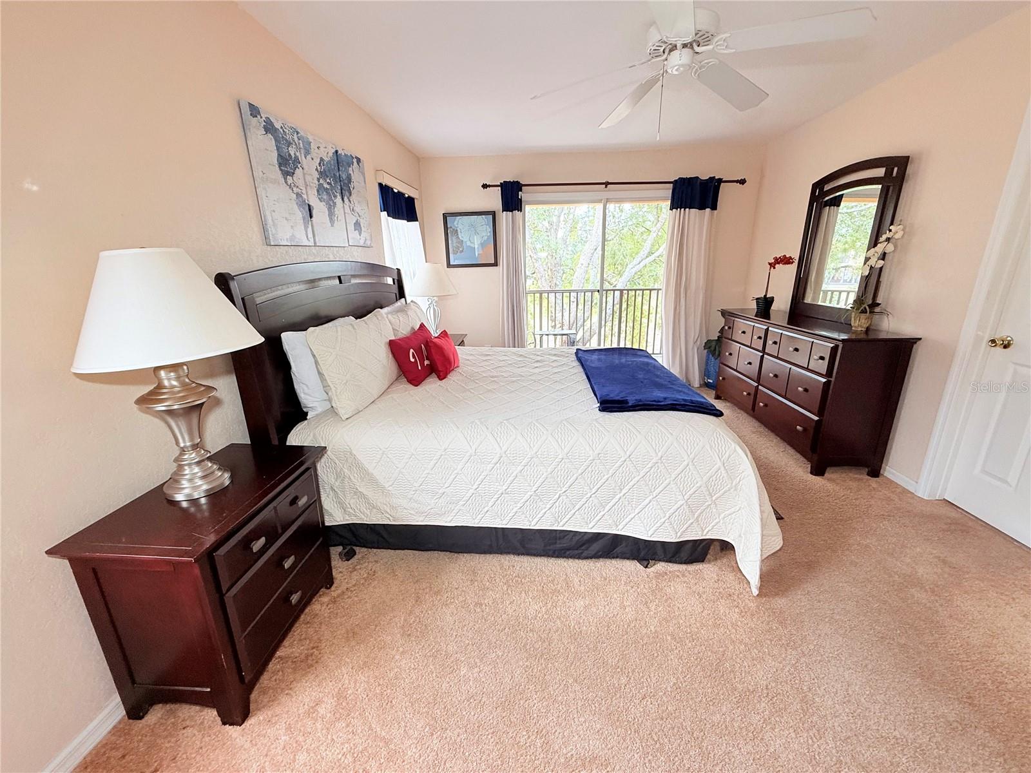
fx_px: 417
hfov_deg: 102.1
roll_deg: +1.2
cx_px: 516
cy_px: 386
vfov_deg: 85.7
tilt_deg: -16.6
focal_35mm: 14
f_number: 2.2
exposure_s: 1/103
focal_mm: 2.22
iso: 100
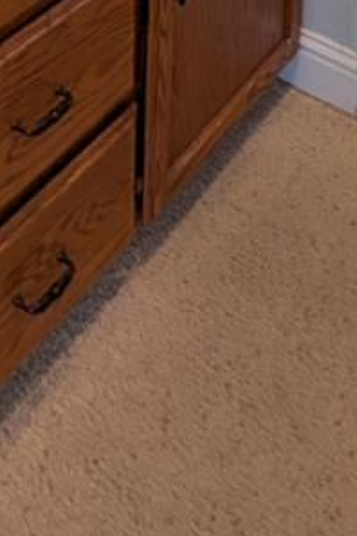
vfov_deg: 19.2
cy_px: -530
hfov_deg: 20.7
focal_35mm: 63
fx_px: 937
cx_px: -23
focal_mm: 2.02
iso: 149
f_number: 1.7
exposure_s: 1/60
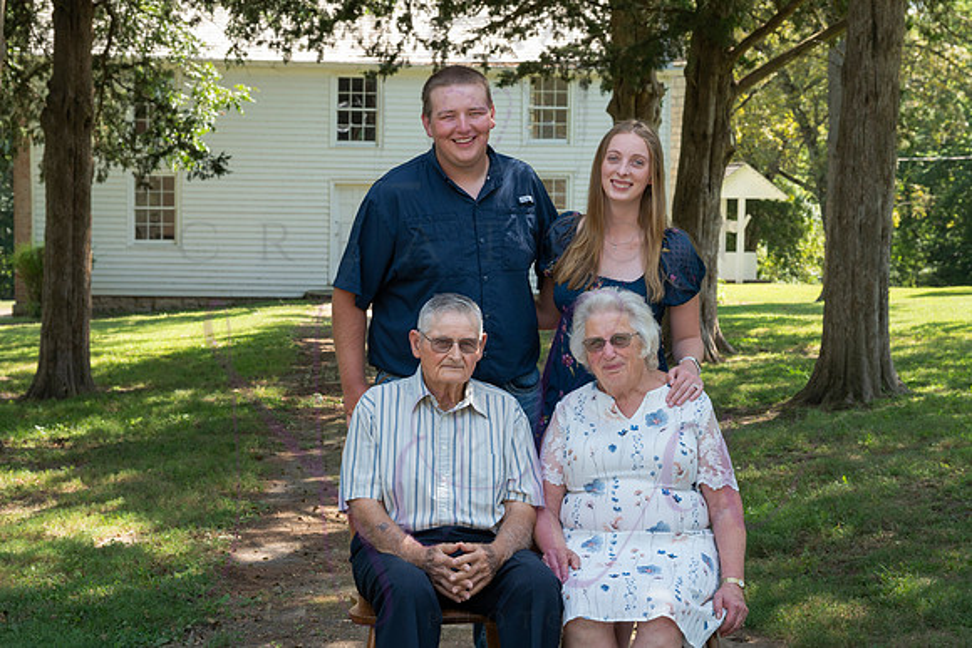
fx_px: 1755
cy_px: 324
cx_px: 486
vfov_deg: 20.9
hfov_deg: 31.0
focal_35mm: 65
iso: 400
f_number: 8
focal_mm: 65
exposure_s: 1/160
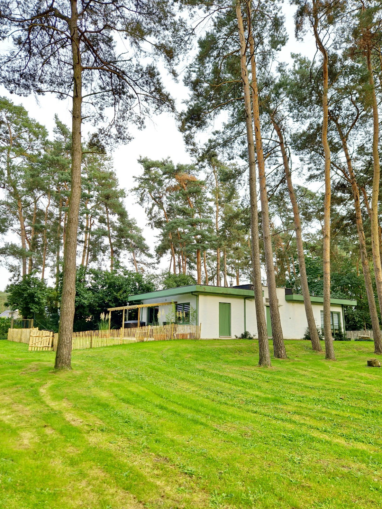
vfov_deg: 69.4
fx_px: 368
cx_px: 198
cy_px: 265
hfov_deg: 54.9
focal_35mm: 25
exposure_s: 1/125
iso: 125
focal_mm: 5.4
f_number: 1.8
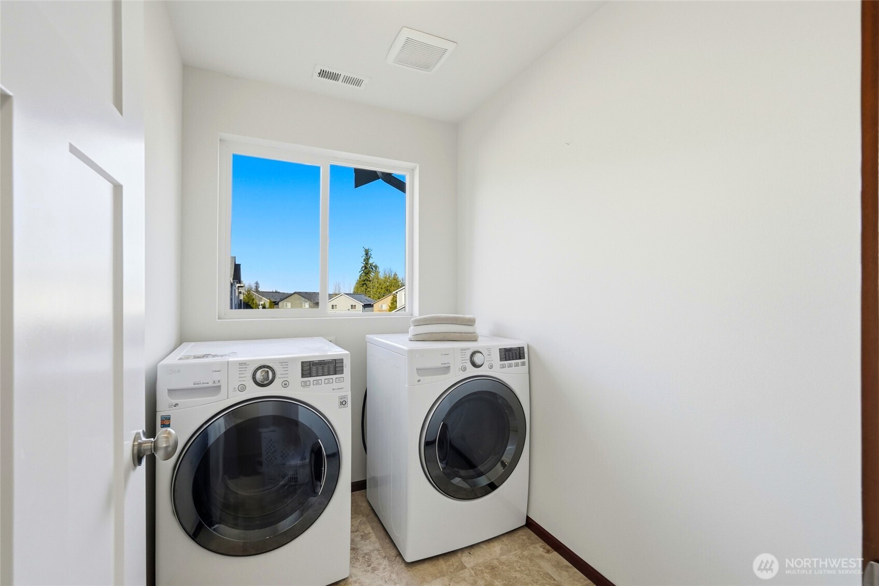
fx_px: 403
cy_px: 293
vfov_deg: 72.0
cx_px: 440
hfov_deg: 95.0
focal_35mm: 16
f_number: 9
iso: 1600
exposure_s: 1/2500
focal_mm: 16.5
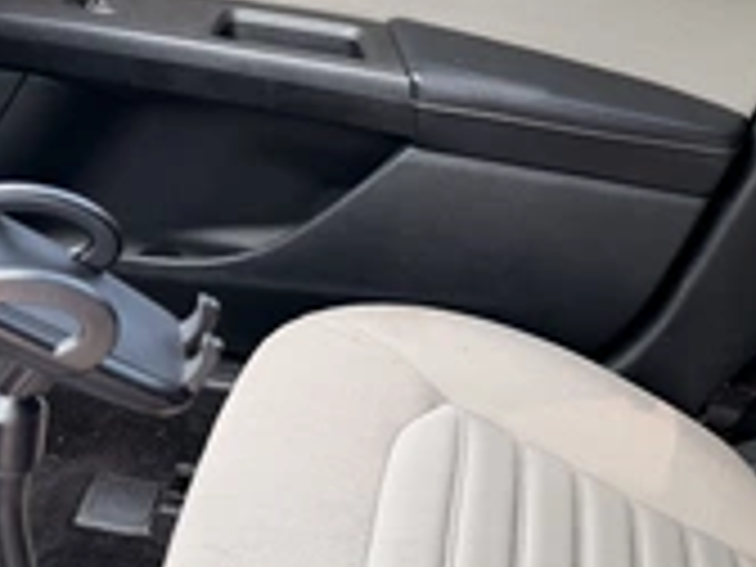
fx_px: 1245
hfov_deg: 31.0
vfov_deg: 25.7
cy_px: 266
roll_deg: -18.6
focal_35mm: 57
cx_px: 778
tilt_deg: -24.3
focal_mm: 6.76
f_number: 1.78
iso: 80
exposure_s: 1/202
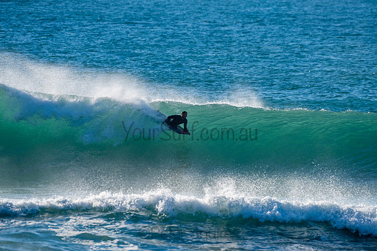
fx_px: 6413
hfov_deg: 3.4
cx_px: 188
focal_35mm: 613
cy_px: 126
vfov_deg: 2.2
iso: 64
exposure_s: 1/320
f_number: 8
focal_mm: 500
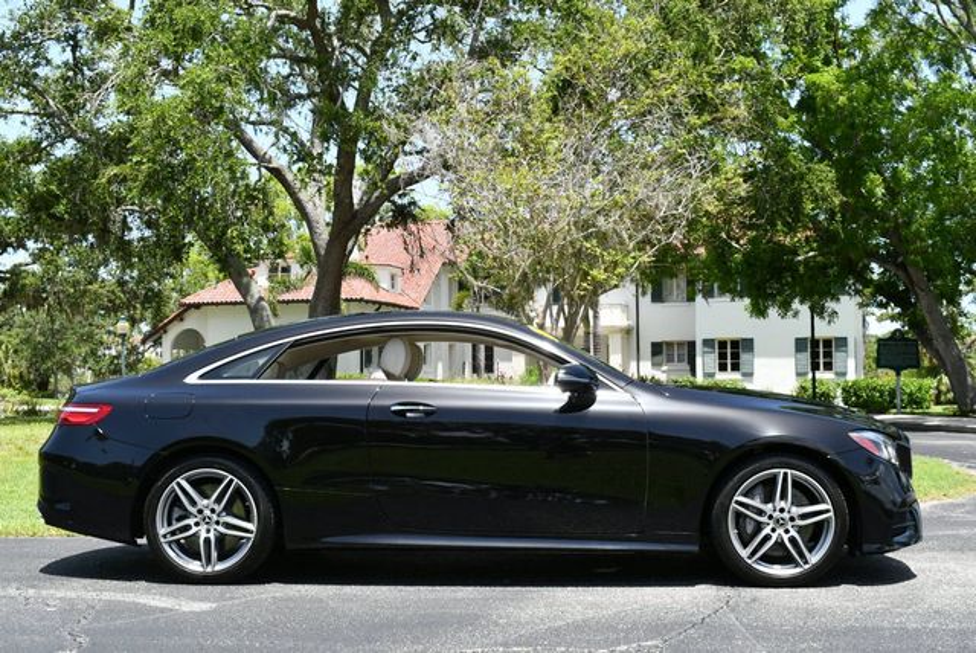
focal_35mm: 46
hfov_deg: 42.7
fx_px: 1248
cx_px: 488
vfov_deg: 29.3
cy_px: 326
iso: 200
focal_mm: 23
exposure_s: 1/250
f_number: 8
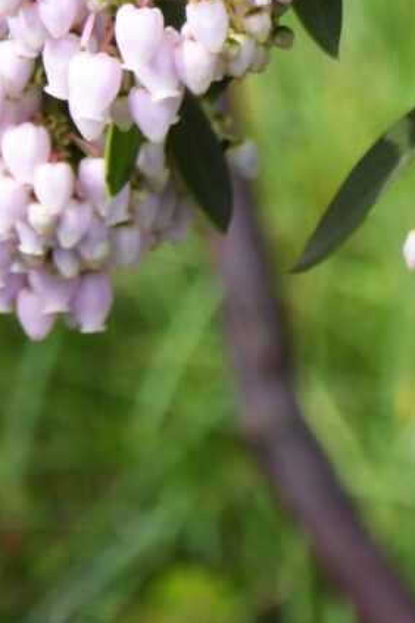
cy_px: -101
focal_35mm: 445
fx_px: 7707
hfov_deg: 3.1
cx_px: 328
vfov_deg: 4.6
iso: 100
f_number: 5.5
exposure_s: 1/80
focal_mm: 28.7
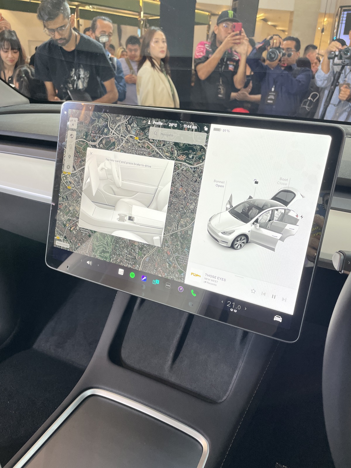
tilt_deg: -22.4
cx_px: 176
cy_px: 234
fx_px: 352
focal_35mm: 26
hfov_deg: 53.1
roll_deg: -2.1
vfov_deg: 67.3
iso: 80
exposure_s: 1/100
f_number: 1.6
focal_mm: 4.2
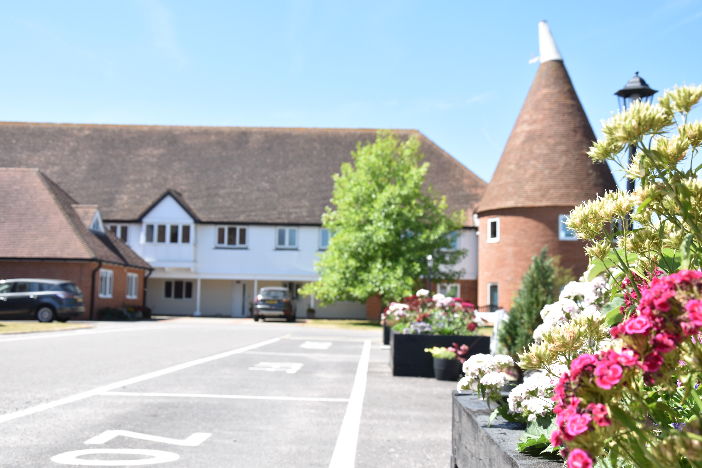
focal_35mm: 42
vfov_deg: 31.9
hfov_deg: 46.4
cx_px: 351
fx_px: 819
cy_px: 234
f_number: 6.3
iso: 100
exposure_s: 1/160
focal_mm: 28
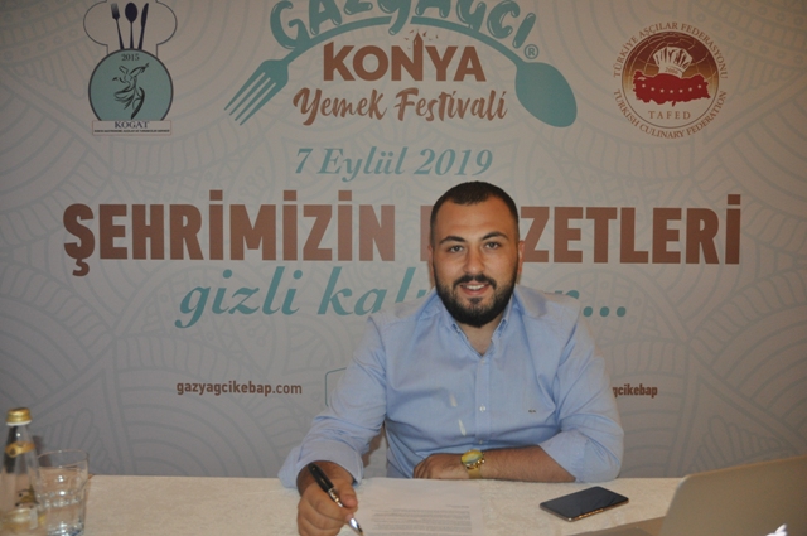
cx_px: 404
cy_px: 268
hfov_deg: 57.3
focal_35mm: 33
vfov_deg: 39.9
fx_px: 739
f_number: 3.5
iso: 800
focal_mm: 22
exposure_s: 1/60
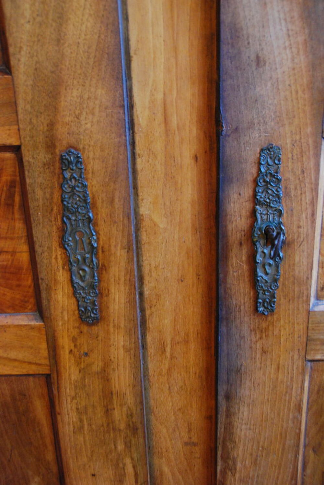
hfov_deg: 34.3
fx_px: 525
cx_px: 162
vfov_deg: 49.5
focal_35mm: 39
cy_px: 242
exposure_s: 1/10
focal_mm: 26
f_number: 4
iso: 1600
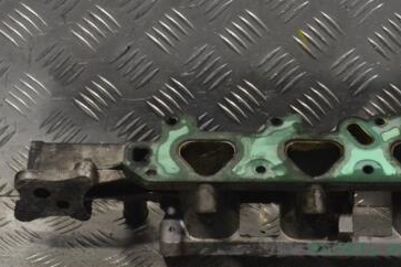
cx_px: 289
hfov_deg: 15.8
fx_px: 1437
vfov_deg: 10.6
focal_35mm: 129
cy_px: 204
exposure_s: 1/320
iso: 3200
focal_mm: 52
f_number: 9
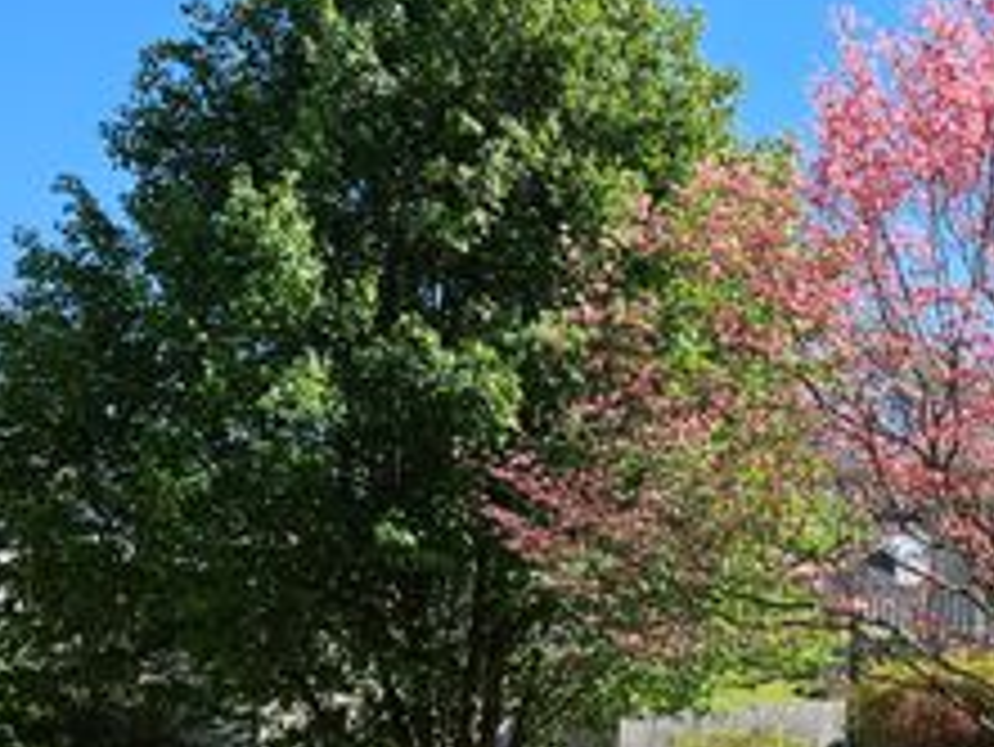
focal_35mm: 52
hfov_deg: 33.9
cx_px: 972
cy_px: 592
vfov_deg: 27.5
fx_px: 1494
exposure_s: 1/1111
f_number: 1.8
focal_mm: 5.4
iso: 25
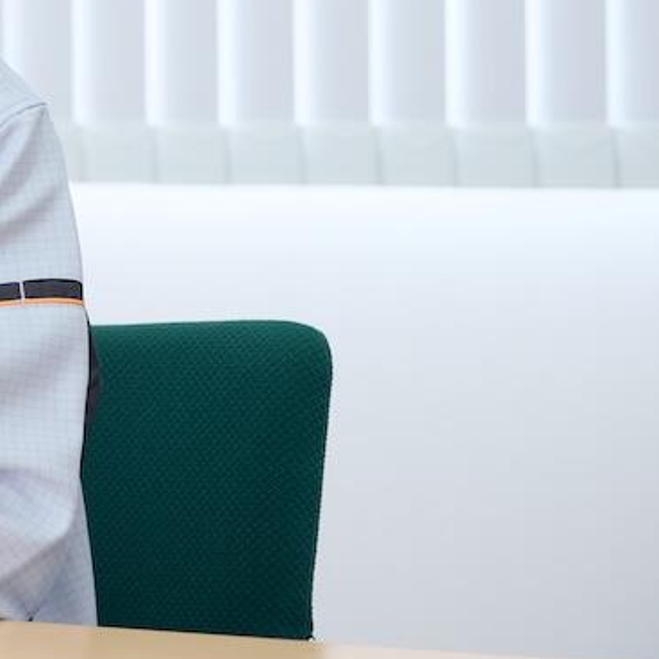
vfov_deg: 8.4
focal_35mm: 207
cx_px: -464
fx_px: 4458
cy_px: -29
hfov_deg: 8.2
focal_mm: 60
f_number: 4
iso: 250
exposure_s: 1/125
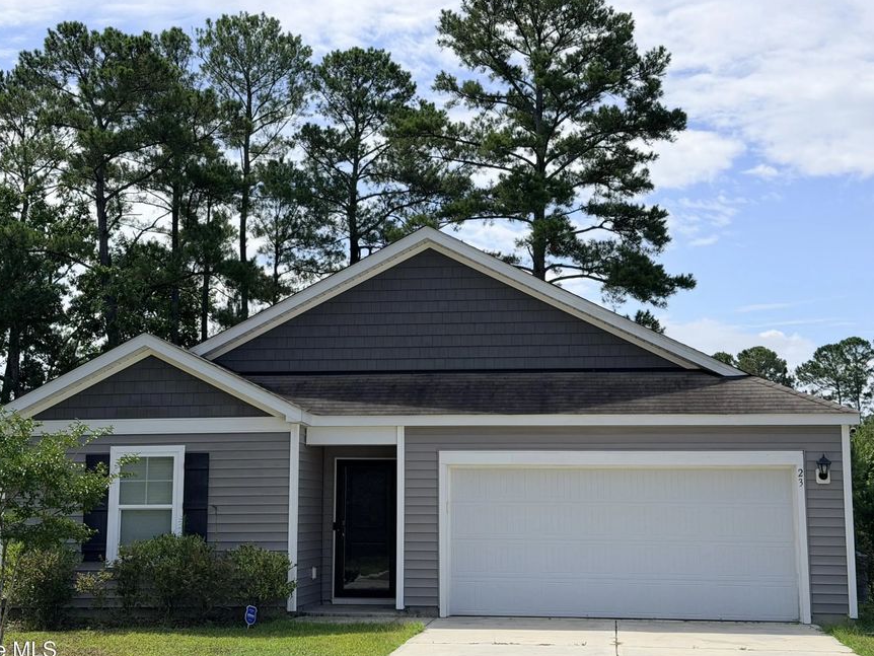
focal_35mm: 57
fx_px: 1440
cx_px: 410
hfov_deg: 33.8
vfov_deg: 25.7
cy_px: 296
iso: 64
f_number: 1.78
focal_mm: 6.76
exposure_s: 1/6024
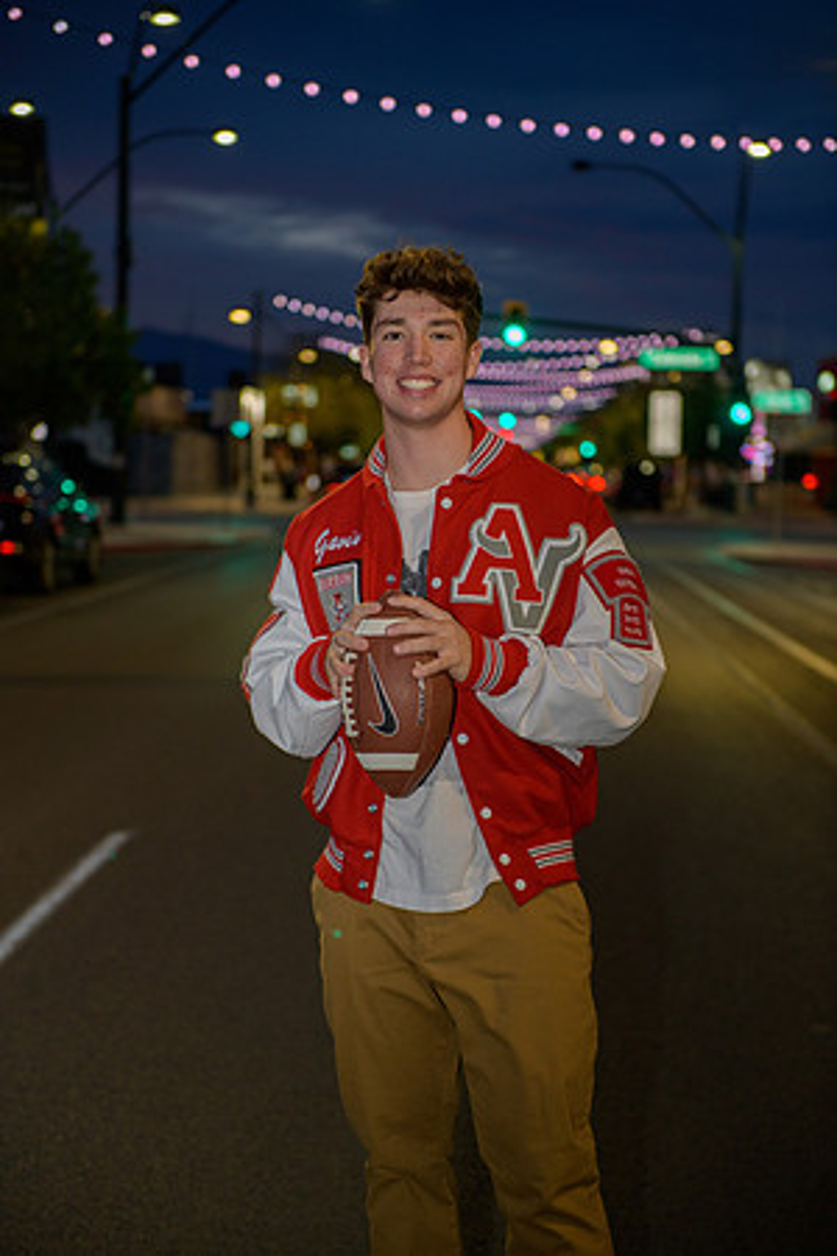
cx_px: 418
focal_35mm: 70
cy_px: 628
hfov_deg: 19.5
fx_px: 2441
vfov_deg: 28.8
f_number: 2.8
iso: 250
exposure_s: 1/80
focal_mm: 70
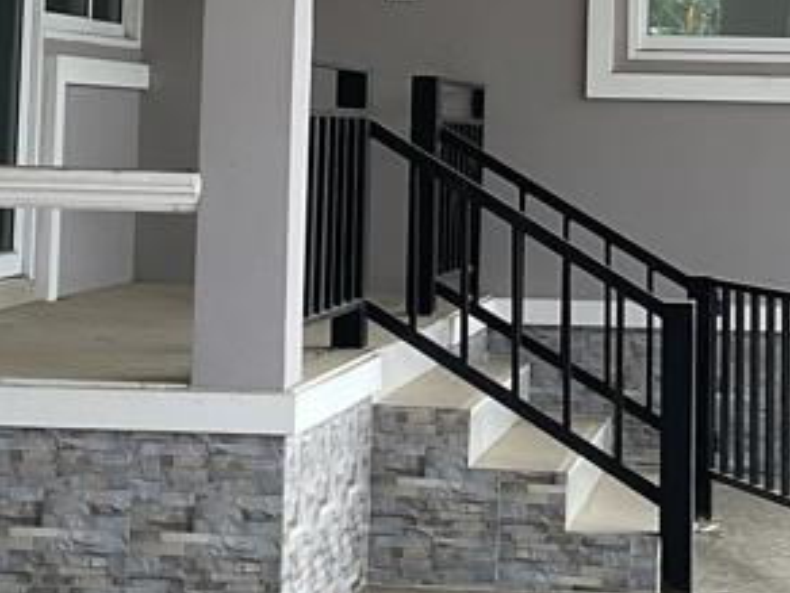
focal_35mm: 114
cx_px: 548
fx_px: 2602
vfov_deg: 12.8
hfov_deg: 17.2
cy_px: -54
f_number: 1.8
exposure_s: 1/310
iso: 16
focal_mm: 3
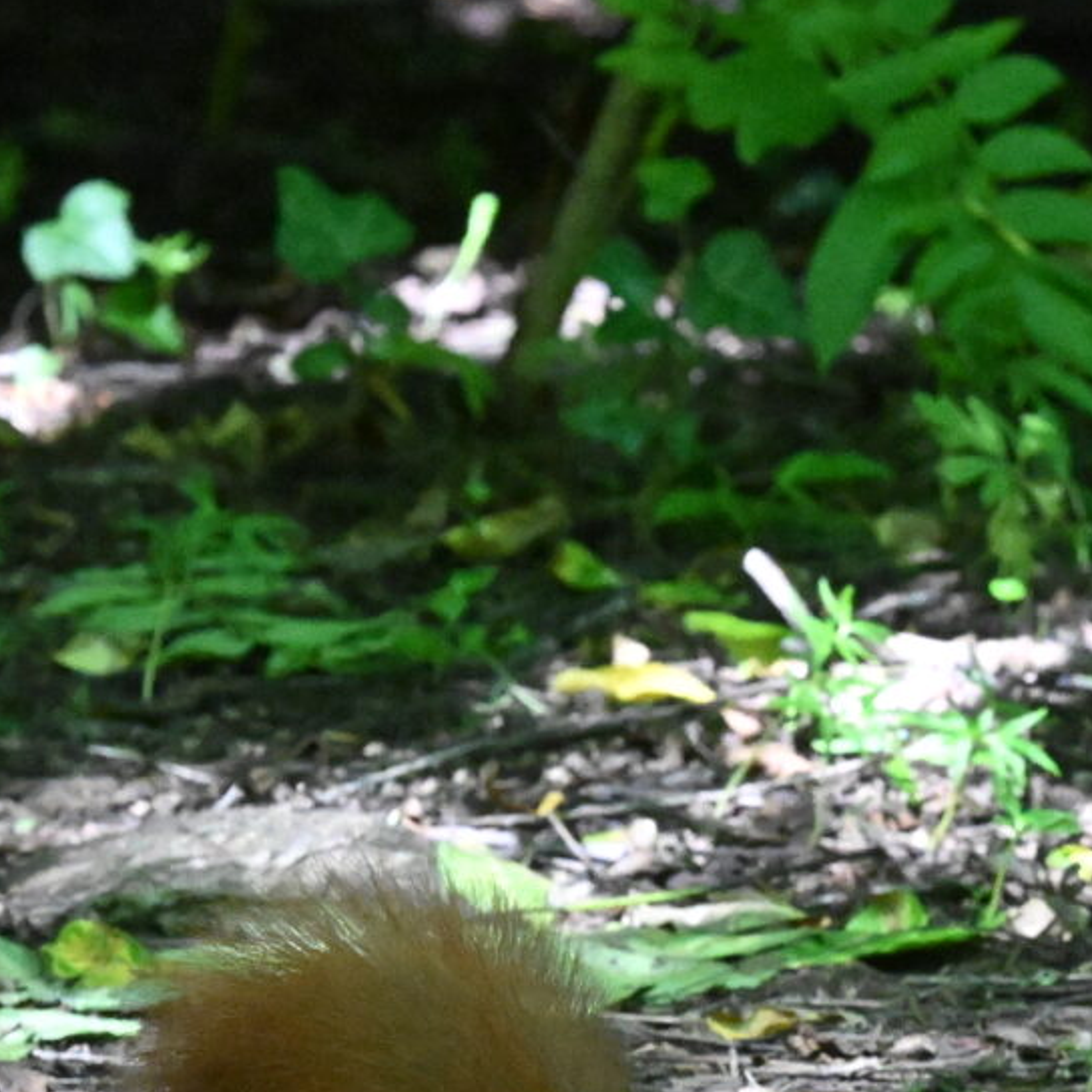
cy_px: 1382
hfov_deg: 3.6
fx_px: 17131
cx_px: 1231
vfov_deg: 3.6
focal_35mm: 480
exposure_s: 1/125
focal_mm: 120
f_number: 9
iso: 14400
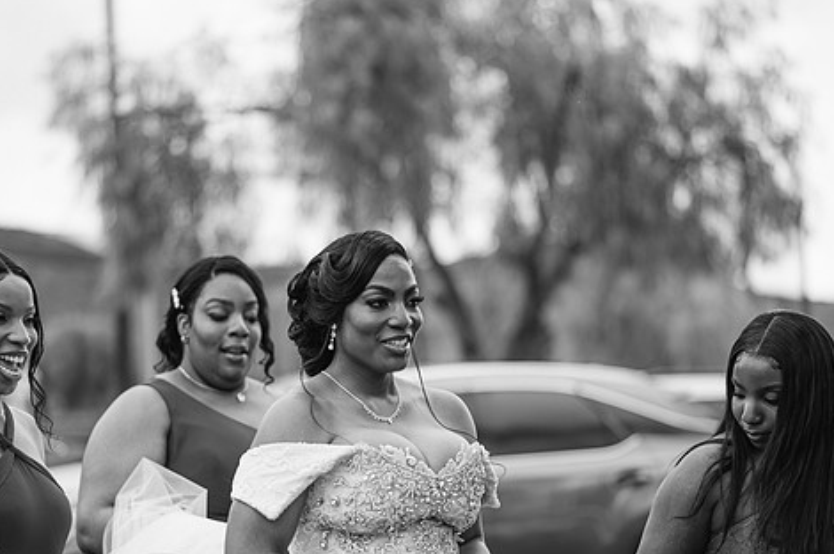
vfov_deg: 13.0
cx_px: 380
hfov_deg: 19.5
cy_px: 332
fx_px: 2429
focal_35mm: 105
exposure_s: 1/2000
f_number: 2
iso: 100
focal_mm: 85
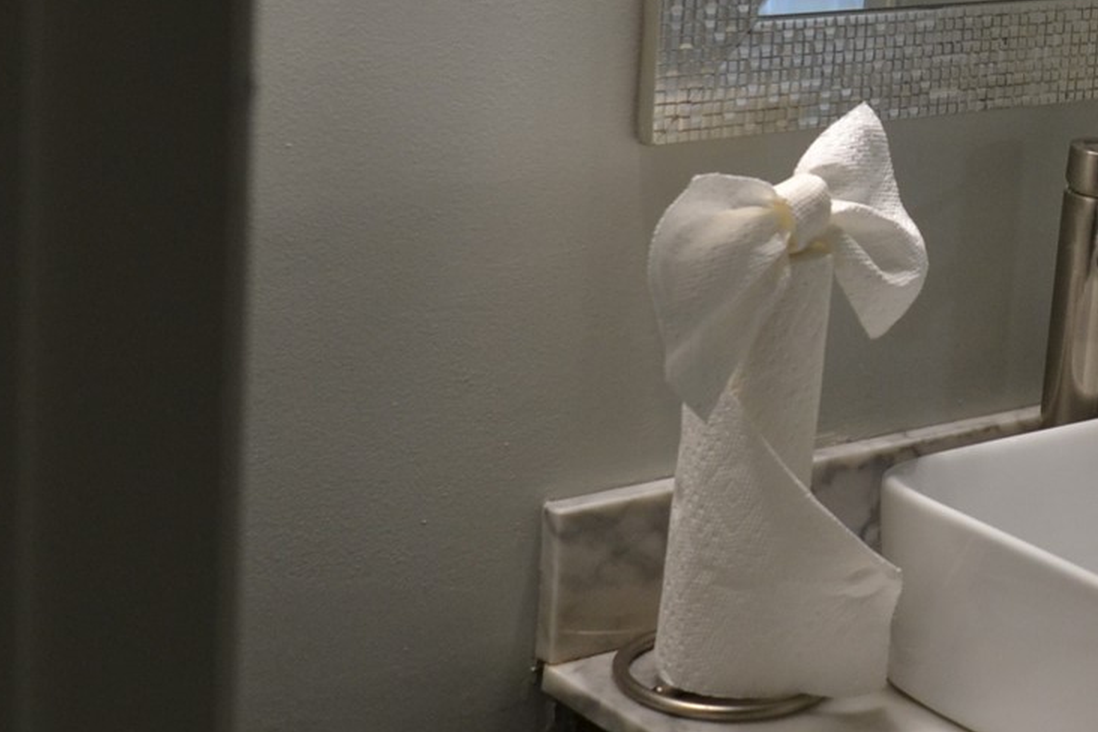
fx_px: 2714
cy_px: 116
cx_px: 1419
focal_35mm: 89
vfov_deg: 15.2
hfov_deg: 20.9
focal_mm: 20
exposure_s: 1/80
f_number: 4.5
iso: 400
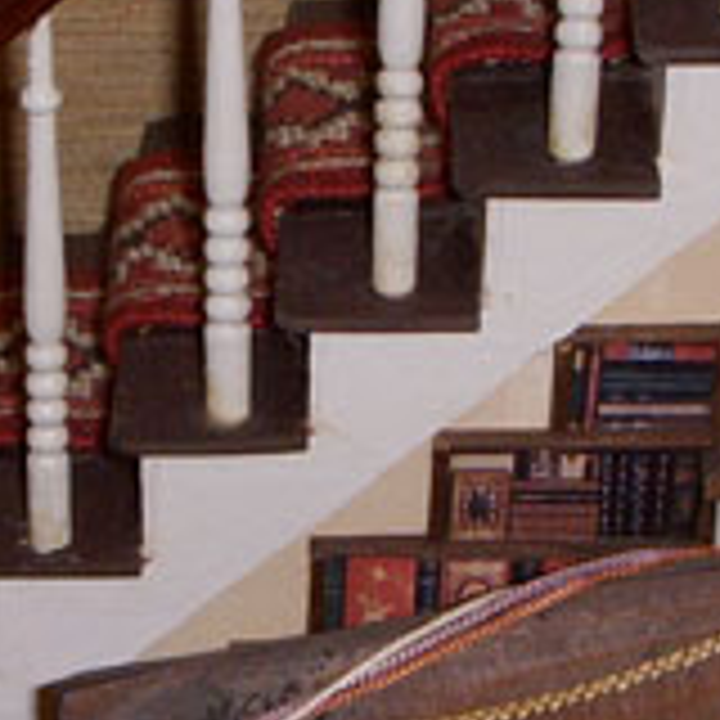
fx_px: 3953
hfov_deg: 10.4
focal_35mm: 168
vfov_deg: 10.4
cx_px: 207
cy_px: 634
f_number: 3.3
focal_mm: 6.3
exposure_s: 1/30
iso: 100
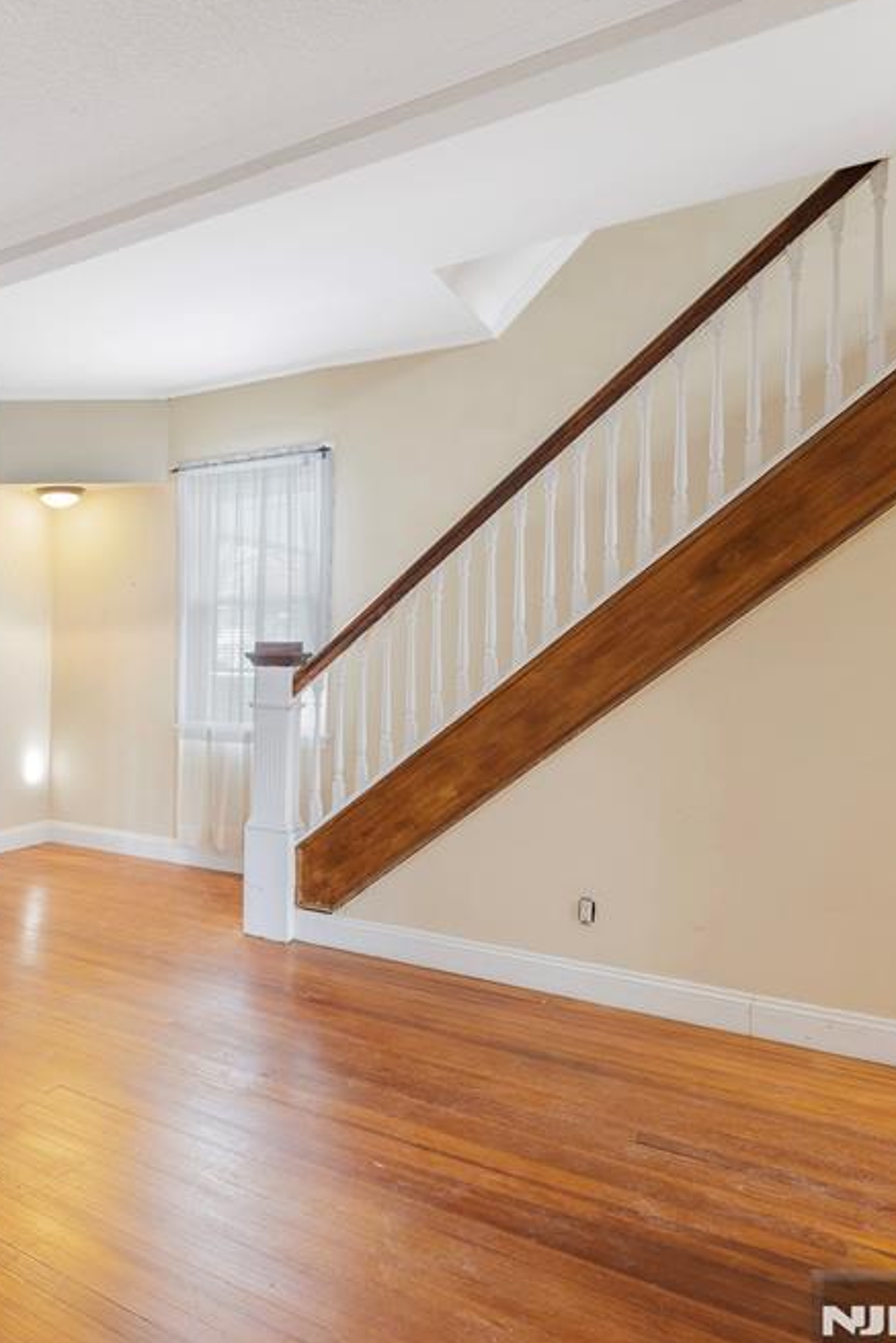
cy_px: 669
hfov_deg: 43.0
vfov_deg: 71.5
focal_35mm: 25
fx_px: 933
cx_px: -29
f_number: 5.6
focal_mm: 16
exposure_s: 1/1.67
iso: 500
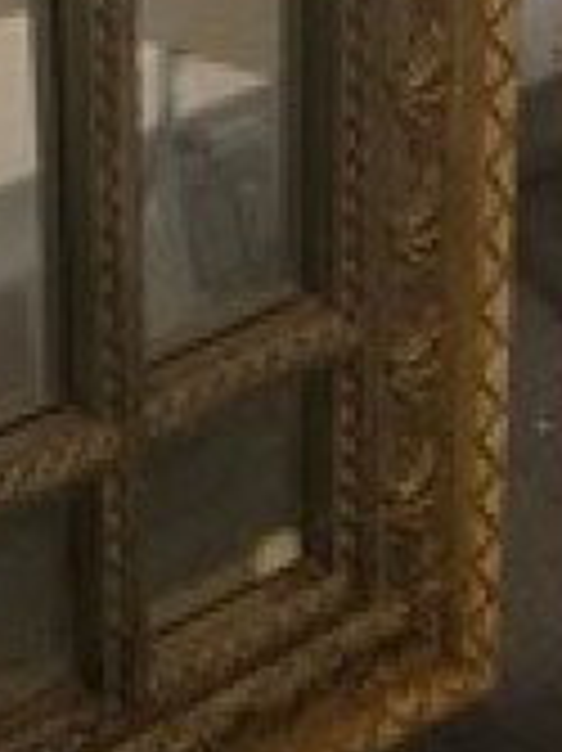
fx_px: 2428
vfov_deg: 15.7
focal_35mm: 112
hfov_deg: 12.0
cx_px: -490
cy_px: -471
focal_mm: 6.3
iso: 320
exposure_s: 1/120
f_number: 1.7
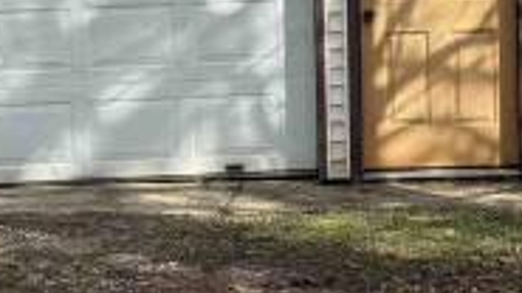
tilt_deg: +2.4
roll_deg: +2.2
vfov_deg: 6.3
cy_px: -220
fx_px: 2616
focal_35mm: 189
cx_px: 538
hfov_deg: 11.3
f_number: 1.78
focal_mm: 6.76
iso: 80
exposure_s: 1/2415
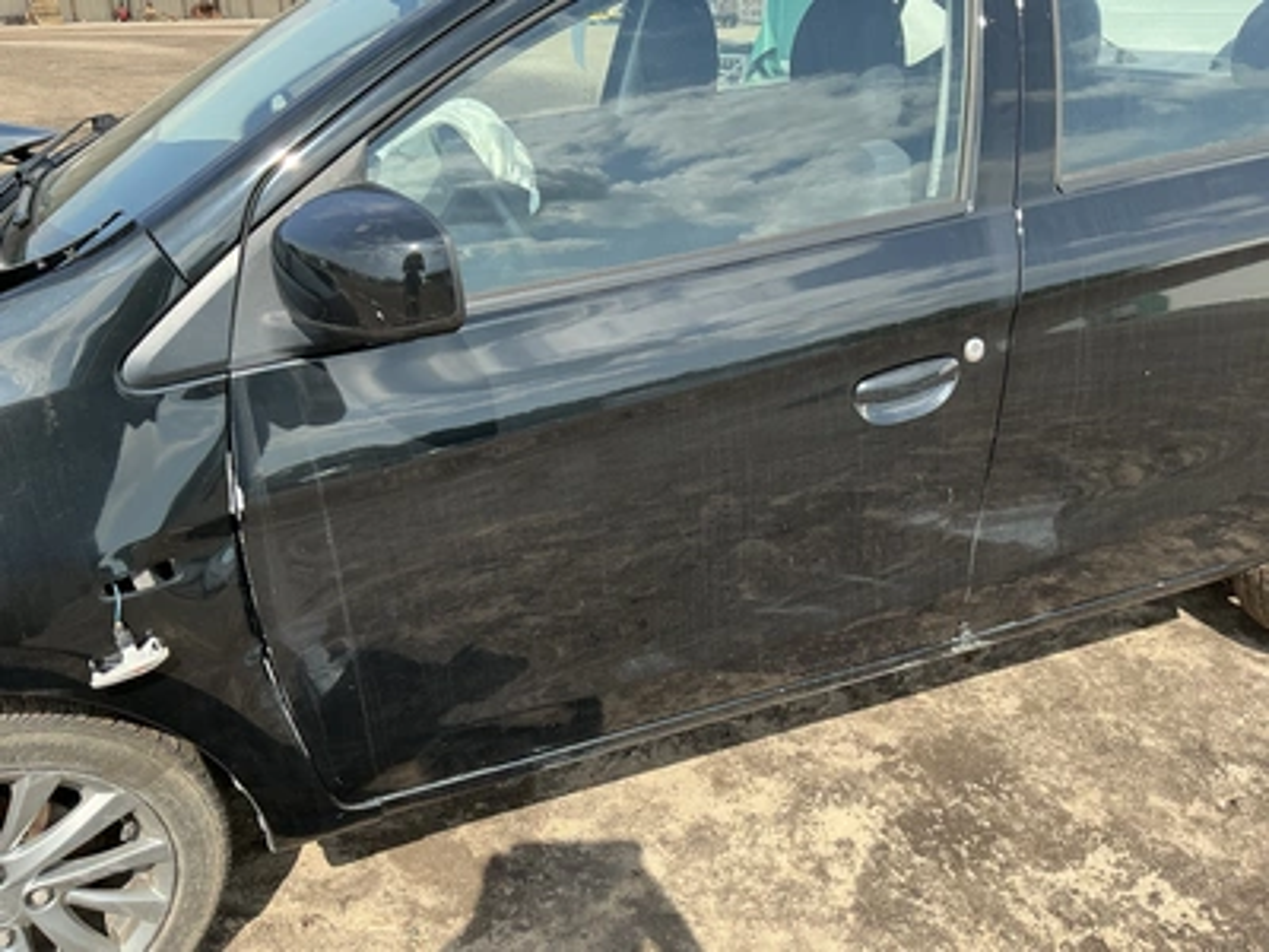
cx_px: 634
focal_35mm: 28
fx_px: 1026
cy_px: 476
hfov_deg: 63.4
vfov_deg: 49.7
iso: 25
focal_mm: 3
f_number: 1.8
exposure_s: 1/650
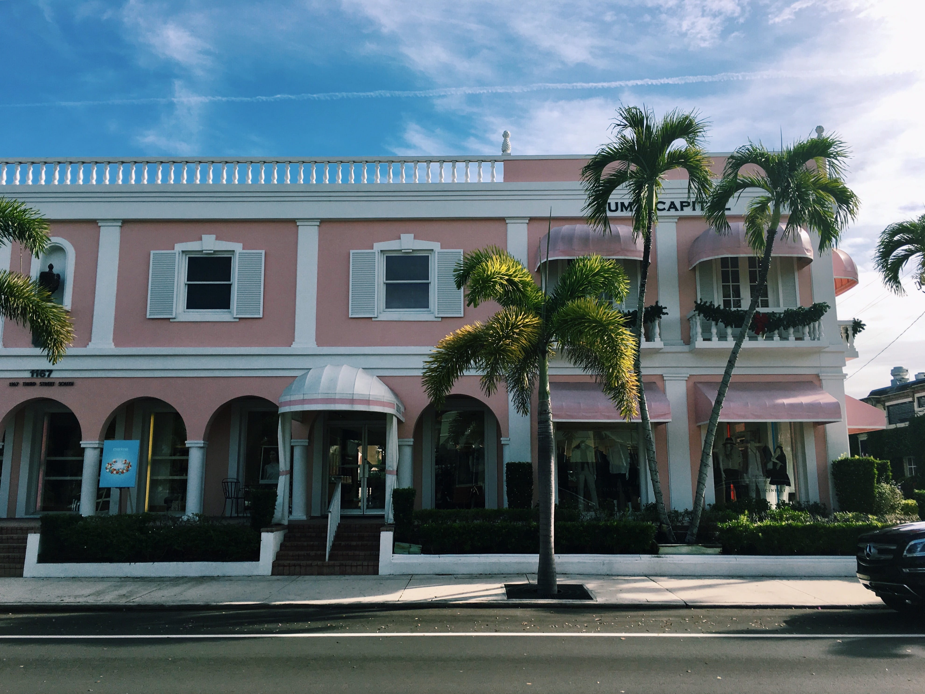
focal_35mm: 29
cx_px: 462
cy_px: 347
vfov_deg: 48.2
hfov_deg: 61.7
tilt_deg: +10.8
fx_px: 775
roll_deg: -1.1
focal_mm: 4.15
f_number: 2.2
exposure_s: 1/1451
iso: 25
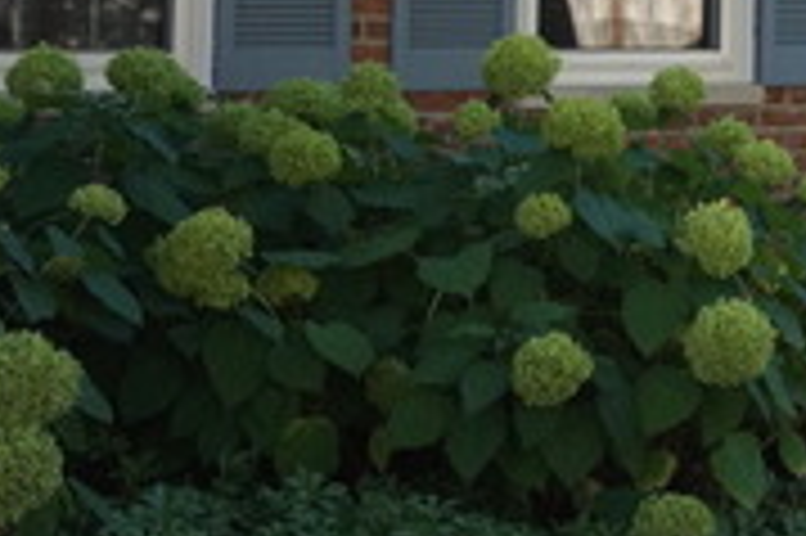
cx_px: 1171
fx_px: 2639
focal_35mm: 118
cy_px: -261
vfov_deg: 11.2
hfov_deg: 16.1
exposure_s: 1/800
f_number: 4
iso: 800
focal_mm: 22
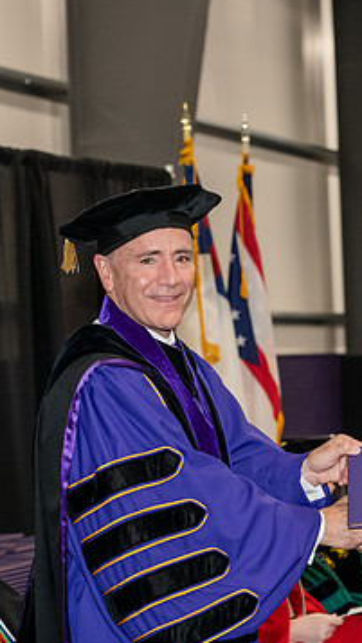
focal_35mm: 119
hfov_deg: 10.1
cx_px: 346
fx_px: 2029
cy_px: 341
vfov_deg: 18.0
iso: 2500
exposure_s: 1/200
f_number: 5
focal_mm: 70
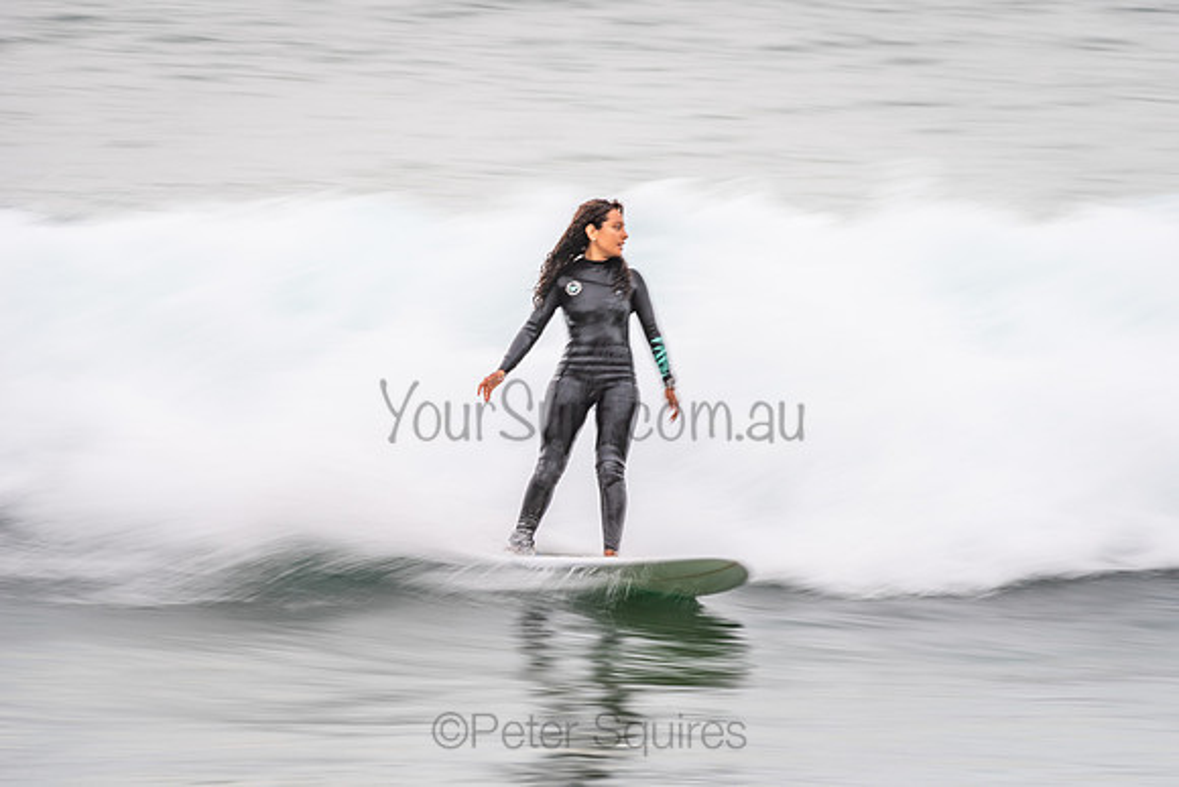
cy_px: 394
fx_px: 16378
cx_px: 590
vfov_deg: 2.8
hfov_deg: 4.1
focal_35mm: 500
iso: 64
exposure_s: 1/20
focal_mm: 500
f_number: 14
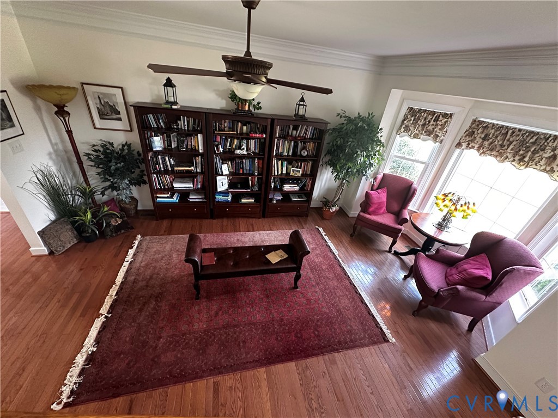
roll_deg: -7.9
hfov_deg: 102.1
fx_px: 226
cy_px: 209
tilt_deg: -30.5
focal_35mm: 14
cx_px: 279
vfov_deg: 85.7
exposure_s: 1/60
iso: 640
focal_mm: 2.22
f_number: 2.2
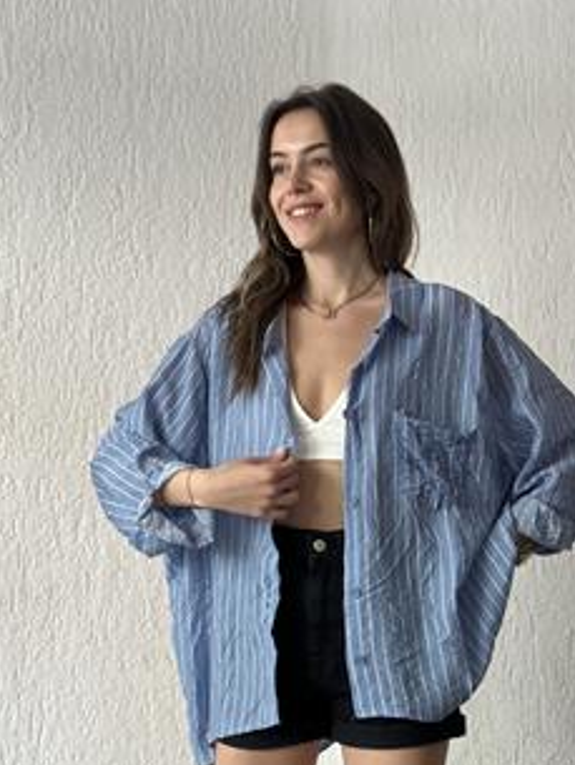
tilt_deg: +1.4
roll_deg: -0.5
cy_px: 472
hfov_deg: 21.9
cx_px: 339
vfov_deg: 28.9
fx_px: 1483
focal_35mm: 67
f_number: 1.78
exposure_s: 1/121
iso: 125
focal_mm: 6.86
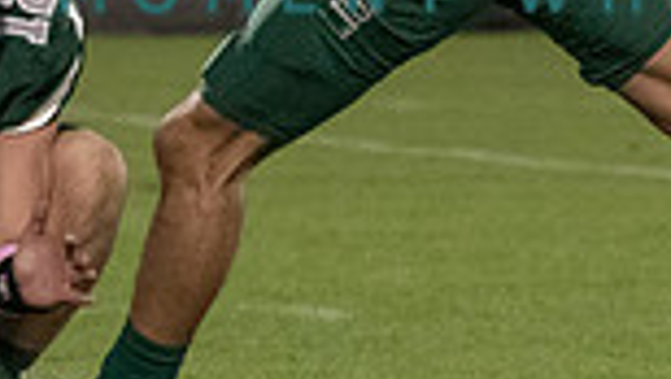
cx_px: 503
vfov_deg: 1.1
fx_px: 19788
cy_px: -309
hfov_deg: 1.9
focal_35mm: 1111
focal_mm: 218
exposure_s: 1/1250
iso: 8000
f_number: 5.6
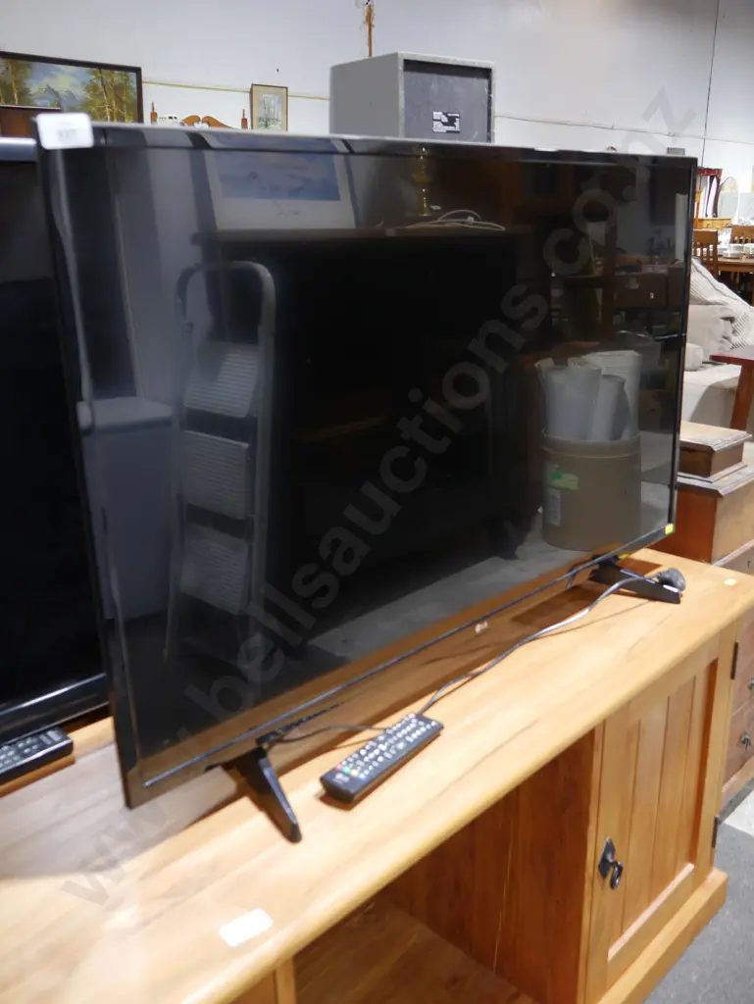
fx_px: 871
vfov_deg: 59.9
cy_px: 502
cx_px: 377
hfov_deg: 46.8
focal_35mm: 30
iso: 800
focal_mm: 15
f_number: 3.6
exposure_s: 1/60
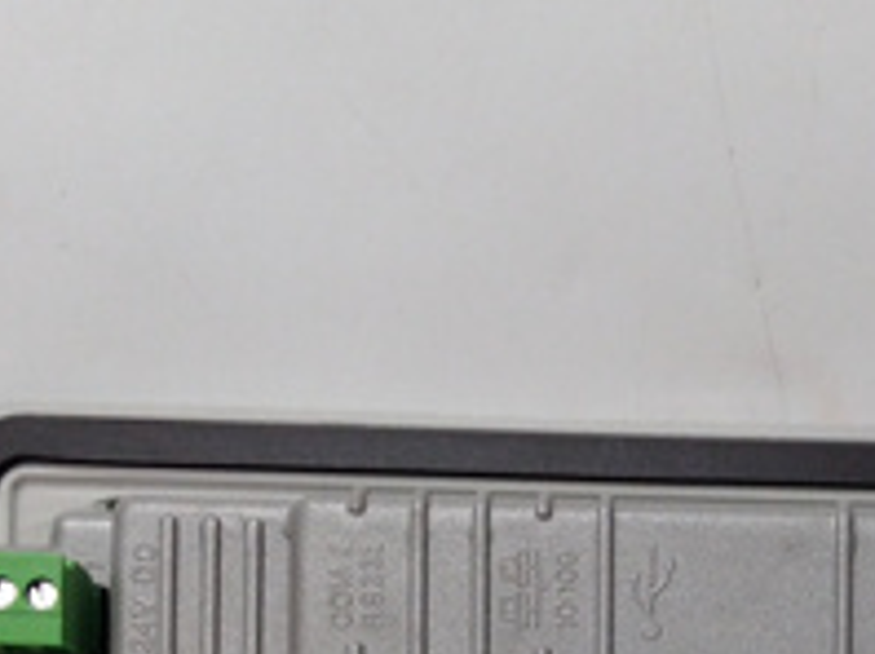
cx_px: 844
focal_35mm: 82
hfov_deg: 23.0
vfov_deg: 16.5
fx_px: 2070
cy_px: 954
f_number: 2
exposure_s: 1/33
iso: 205
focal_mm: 3.79
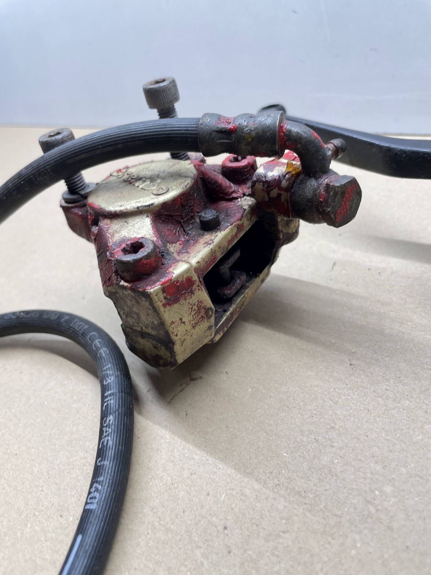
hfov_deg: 53.1
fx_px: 432
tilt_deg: -34.4
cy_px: 288
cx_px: 216
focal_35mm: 26
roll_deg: +16.3
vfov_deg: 67.3
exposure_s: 1/100
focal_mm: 4.2
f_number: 1.6
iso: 125
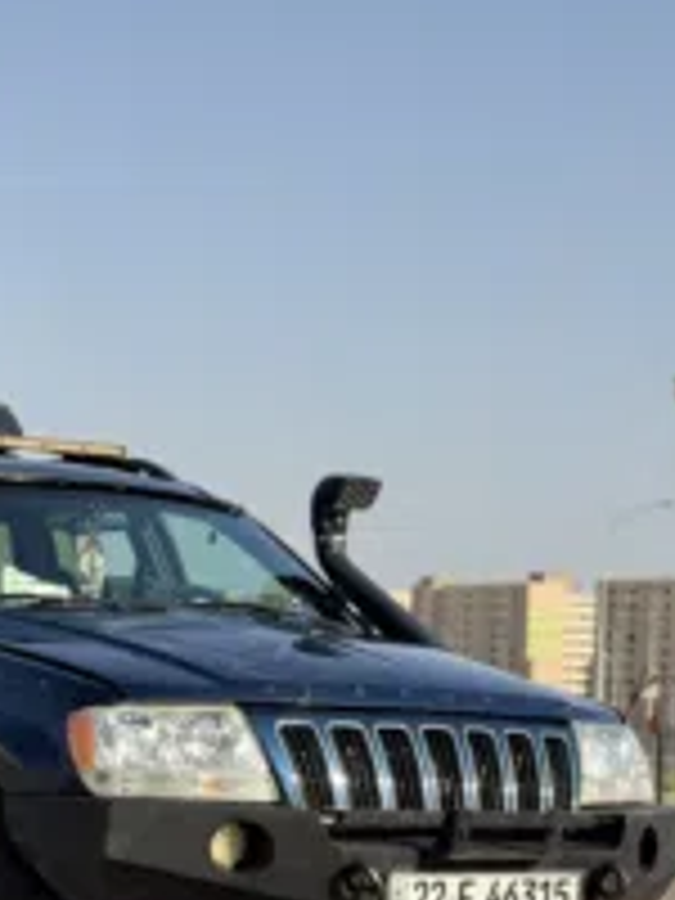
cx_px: 86
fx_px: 2496
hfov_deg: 15.3
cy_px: 662
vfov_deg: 20.3
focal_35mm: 96
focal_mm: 6.76
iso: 64
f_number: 1.78
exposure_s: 1/4049
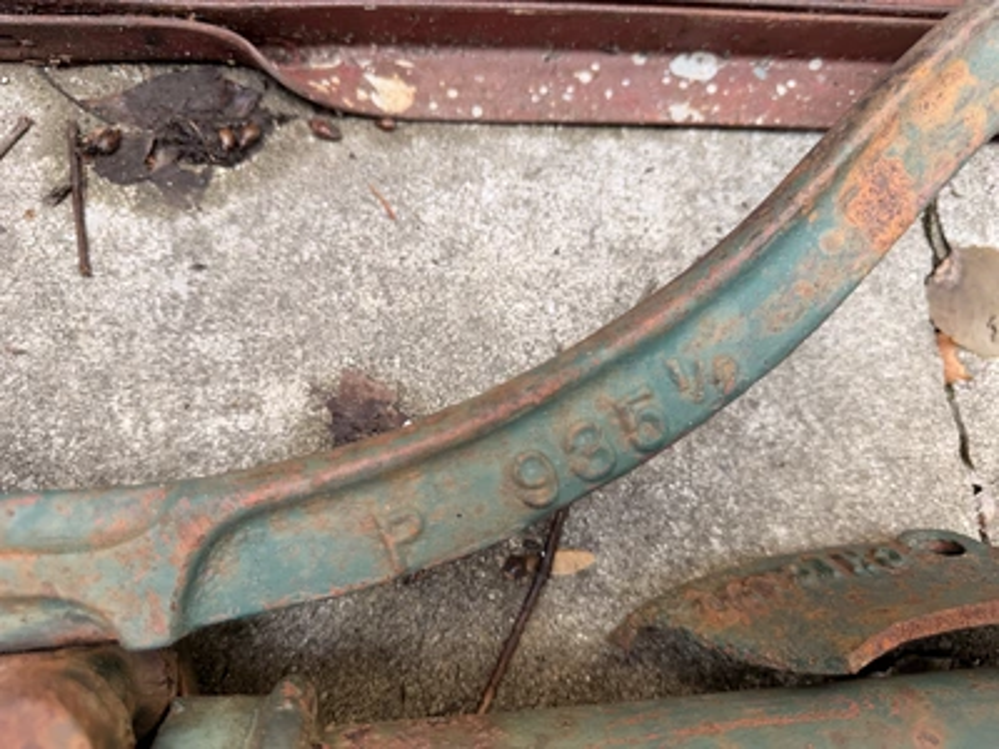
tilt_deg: -69.6
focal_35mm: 24
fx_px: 693
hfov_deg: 71.6
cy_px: 374
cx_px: 500
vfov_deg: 56.8
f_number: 1.78
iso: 100
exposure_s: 1/433
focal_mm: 6.76
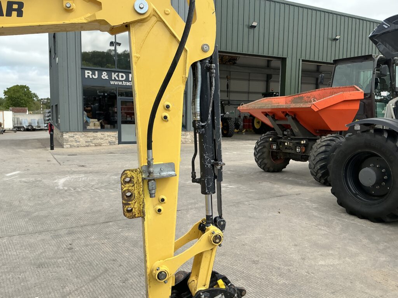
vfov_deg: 49.7
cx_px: 199
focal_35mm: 28
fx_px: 322
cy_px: 149
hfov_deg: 63.4
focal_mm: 3
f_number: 1.8
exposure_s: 1/1250
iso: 25
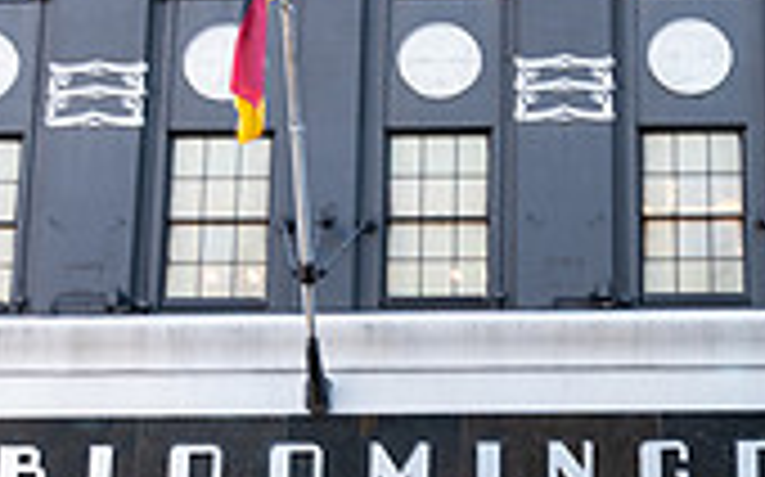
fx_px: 1833
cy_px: 555
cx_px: 568
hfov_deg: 23.3
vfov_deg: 14.4
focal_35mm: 88
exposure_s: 1/15
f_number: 5
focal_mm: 24
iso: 100
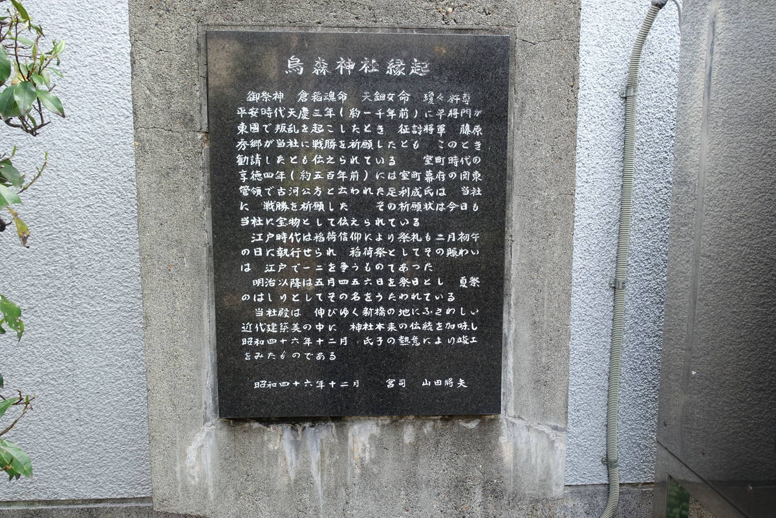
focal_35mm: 24
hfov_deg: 73.7
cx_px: 388
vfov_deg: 53.1
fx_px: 517
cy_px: 259
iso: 125
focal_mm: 8.8
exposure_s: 1/80
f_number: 3.5
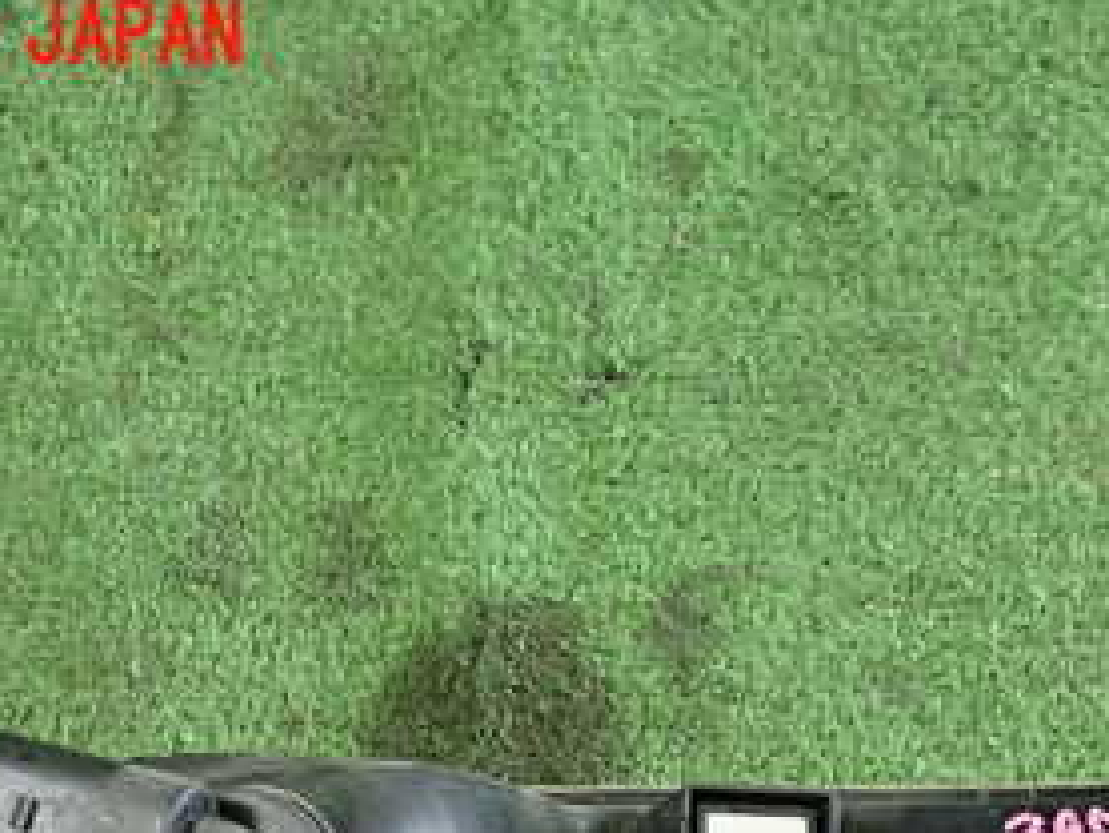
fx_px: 2083
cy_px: 889
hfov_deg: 29.6
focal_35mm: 65
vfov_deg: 21.6
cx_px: 717
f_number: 2.3
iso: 320
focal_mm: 5.4
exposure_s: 1/30
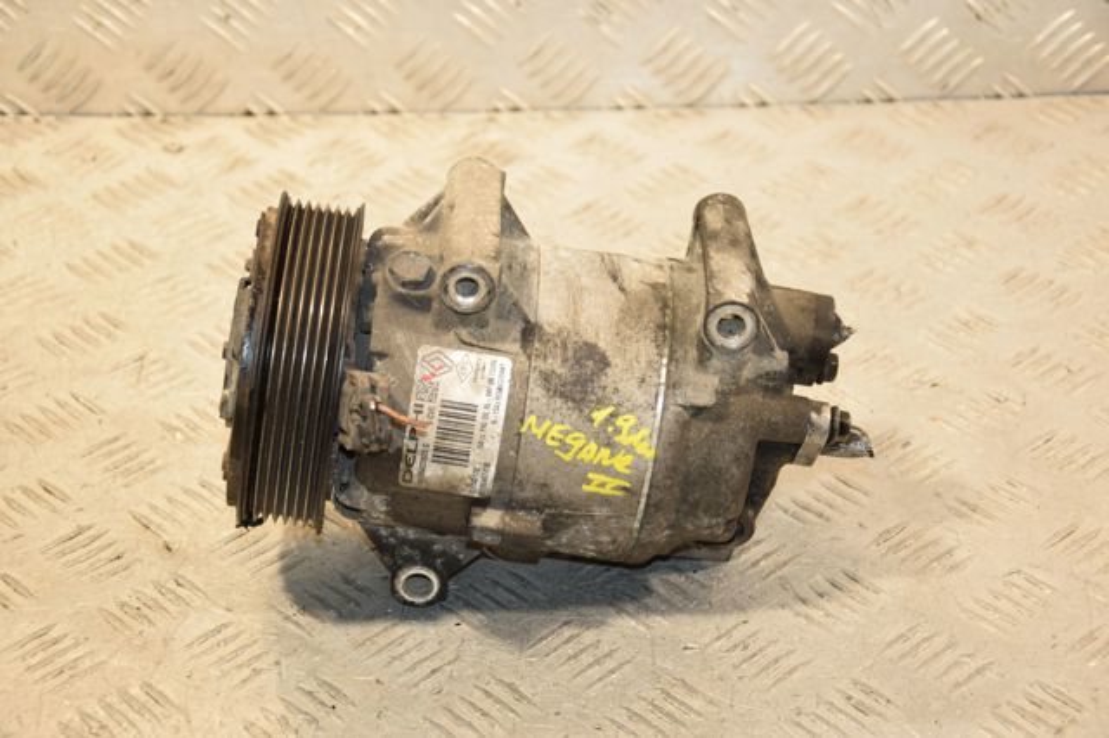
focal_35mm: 78
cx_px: 554
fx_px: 2401
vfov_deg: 17.5
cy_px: 369
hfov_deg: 26.0
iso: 800
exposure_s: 1/200
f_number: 5.6
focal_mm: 52
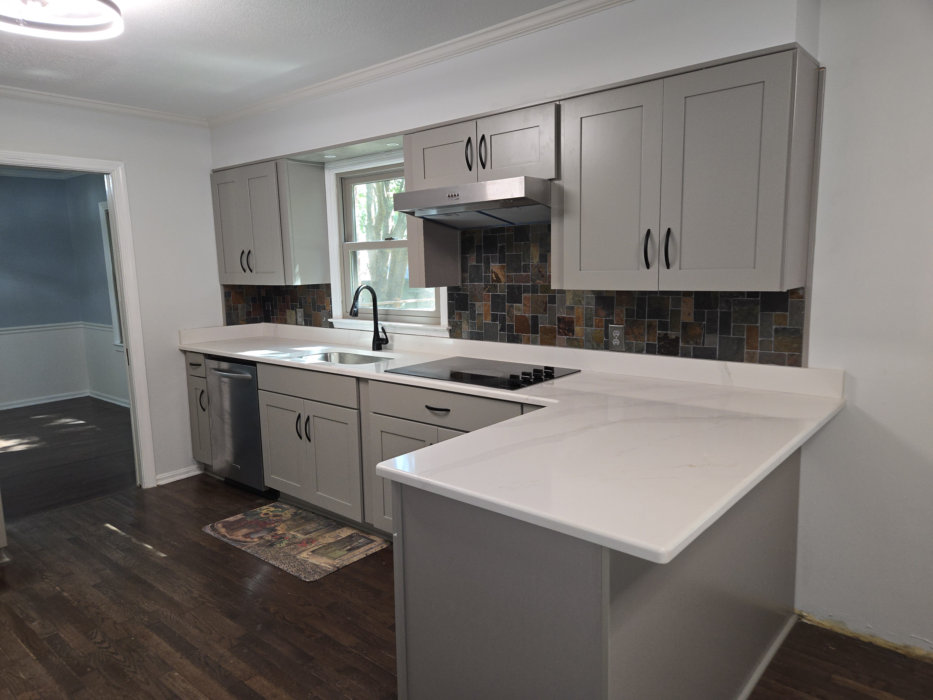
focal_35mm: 23
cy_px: 350
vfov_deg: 58.9
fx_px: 620
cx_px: 466
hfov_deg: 73.9
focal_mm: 5.4
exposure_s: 1/40
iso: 100
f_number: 1.8
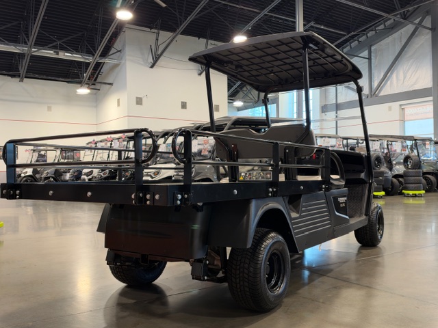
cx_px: 219
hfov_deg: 55.4
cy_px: 164
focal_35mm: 33
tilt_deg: +0.9
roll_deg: +0.8
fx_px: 418
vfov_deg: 42.9
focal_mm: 6.93
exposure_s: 1/120
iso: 250
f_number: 1.48
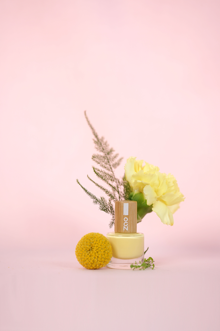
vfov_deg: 14.7
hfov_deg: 9.8
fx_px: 1283
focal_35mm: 140
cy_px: 166
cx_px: 110
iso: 200
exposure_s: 1/200
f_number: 3.2
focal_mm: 140
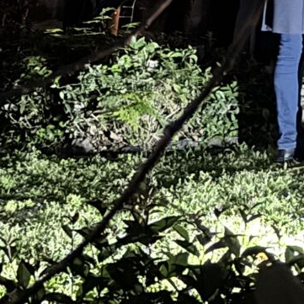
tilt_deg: +1.0
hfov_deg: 7.0
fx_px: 2395
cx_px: 650
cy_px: -276
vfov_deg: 7.0
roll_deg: +1.4
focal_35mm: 241
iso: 1000
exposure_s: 1/14
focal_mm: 6.76
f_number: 1.78
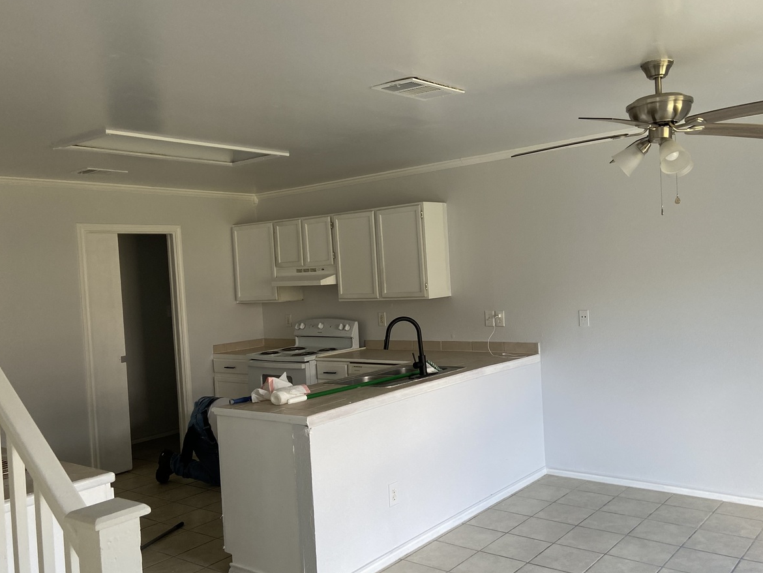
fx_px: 705
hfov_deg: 56.7
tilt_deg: +1.6
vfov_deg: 44.2
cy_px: 303
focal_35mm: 32
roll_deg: +4.5
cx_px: 420
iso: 100
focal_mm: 4.25
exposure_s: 1/121
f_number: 1.8
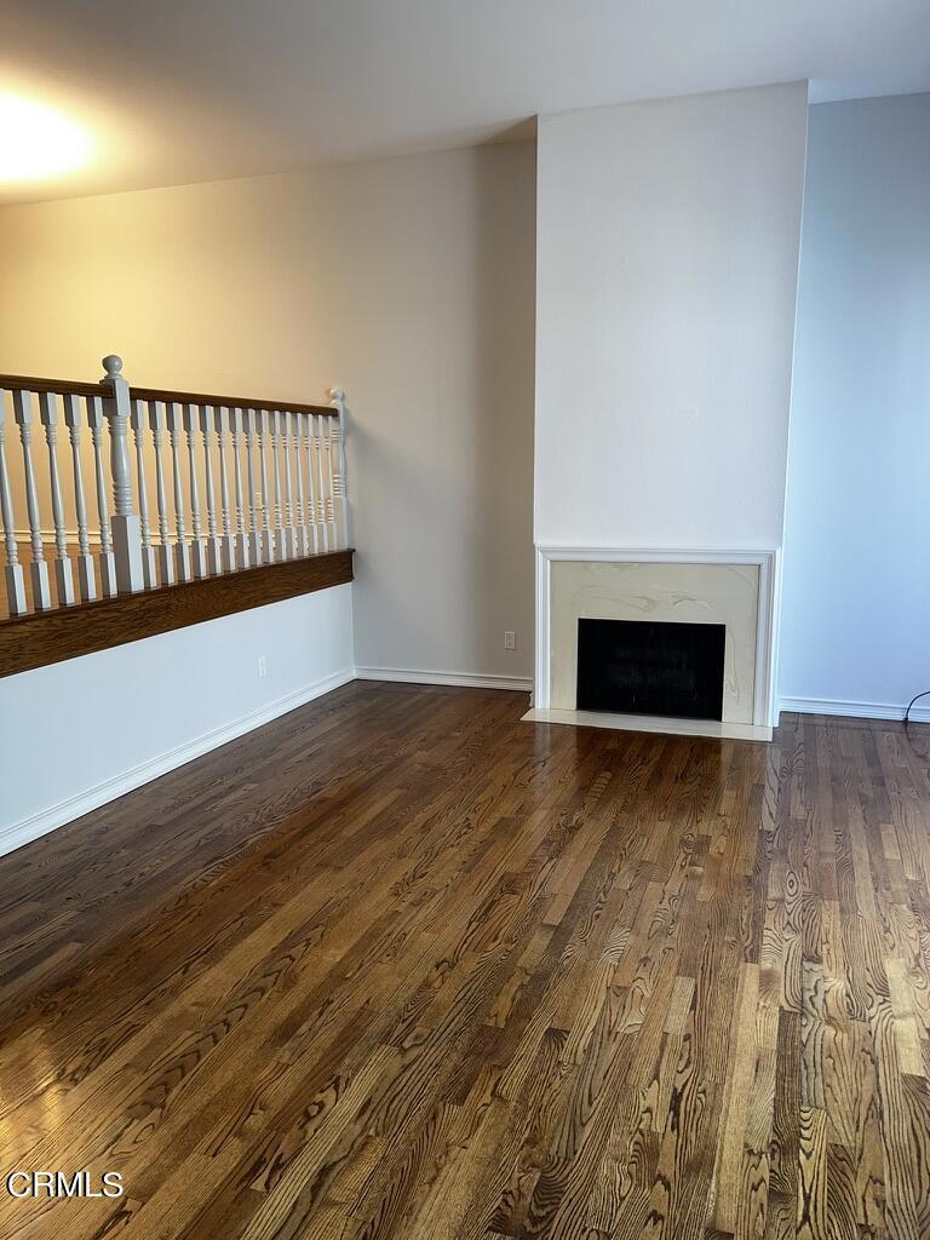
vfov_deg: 67.3
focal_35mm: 26
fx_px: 931
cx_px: 465
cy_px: 620
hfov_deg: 53.1
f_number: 1.6
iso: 32
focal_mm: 5.1
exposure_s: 1/28
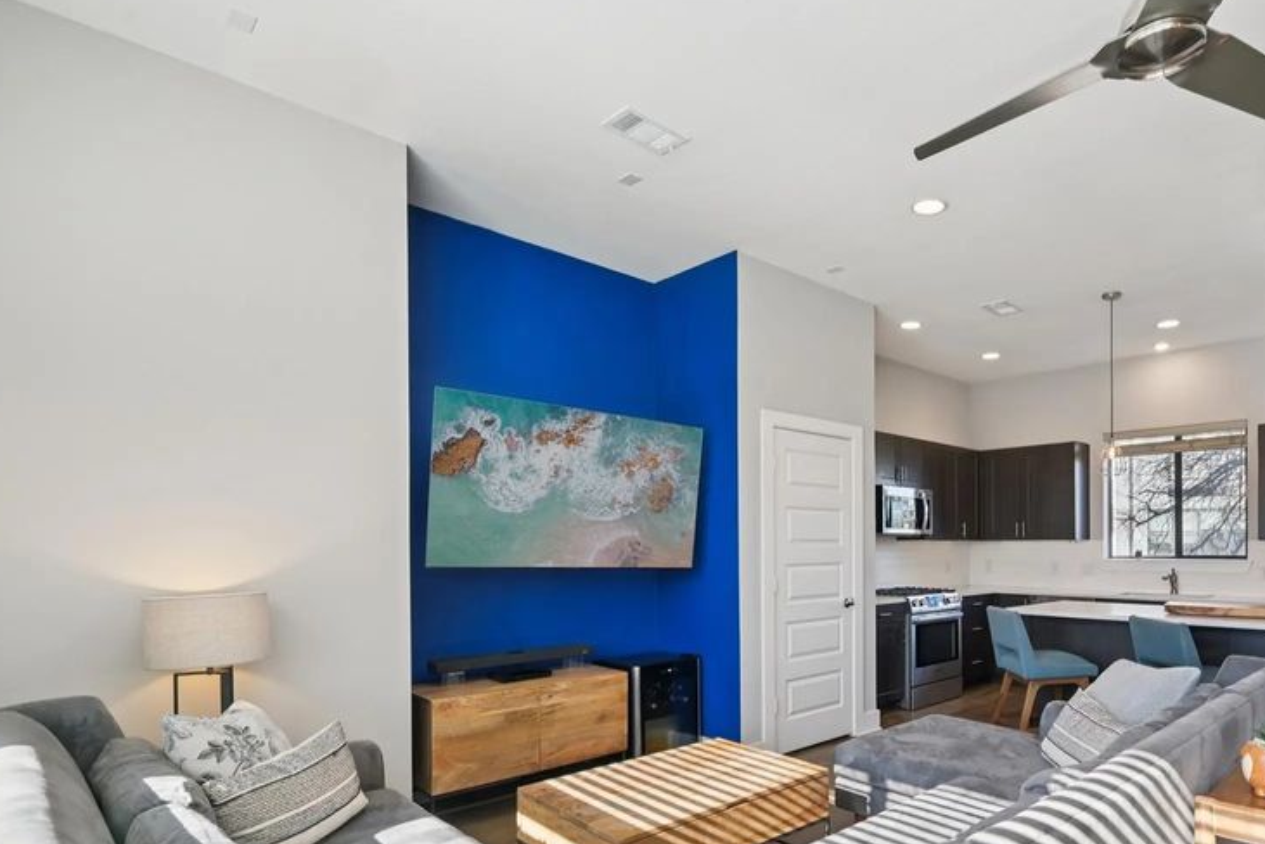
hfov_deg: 79.4
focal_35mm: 21
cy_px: 539
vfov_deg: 58.6
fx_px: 738
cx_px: 806
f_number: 8
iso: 400
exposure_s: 1/50
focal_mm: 15
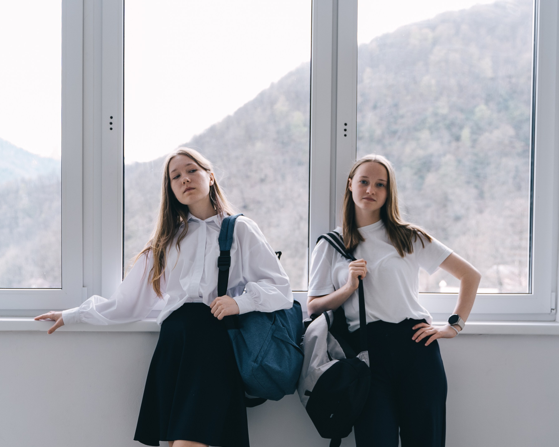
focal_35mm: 40
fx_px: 662
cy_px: 250
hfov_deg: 45.8
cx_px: 276
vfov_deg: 37.3
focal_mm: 28
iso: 320
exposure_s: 1/125
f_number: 2.8
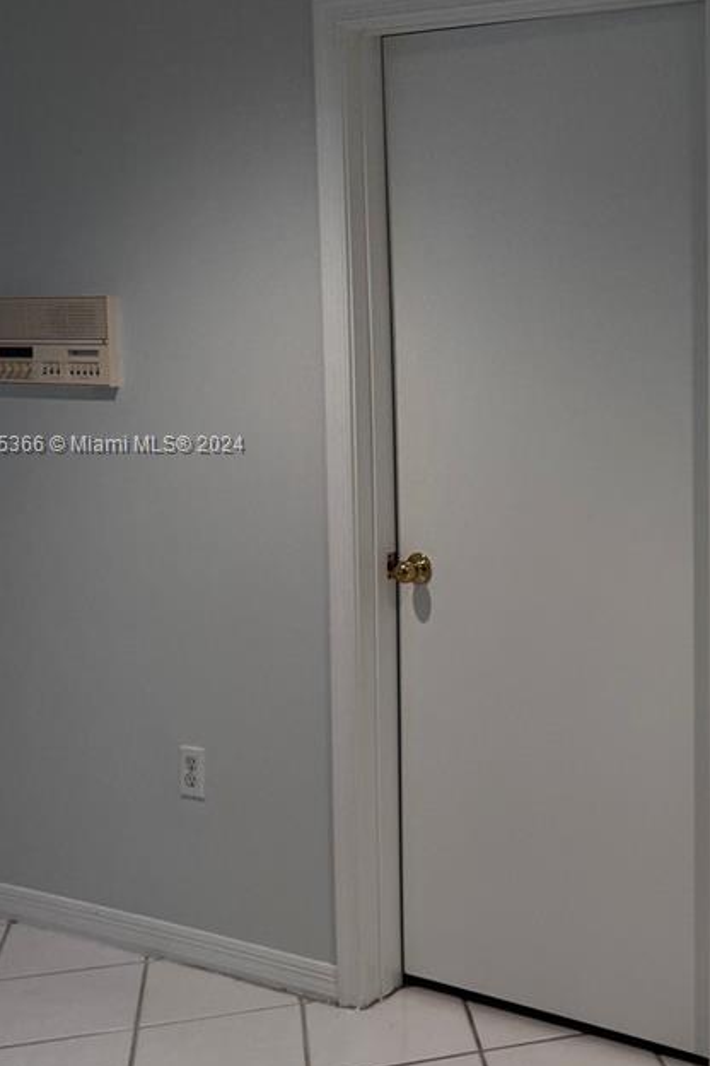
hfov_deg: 26.6
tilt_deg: -3.0
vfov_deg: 41.0
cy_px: 446
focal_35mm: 48
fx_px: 1420
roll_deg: +0.1
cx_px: 700
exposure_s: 1/60
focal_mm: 6.86
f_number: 1.78
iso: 125
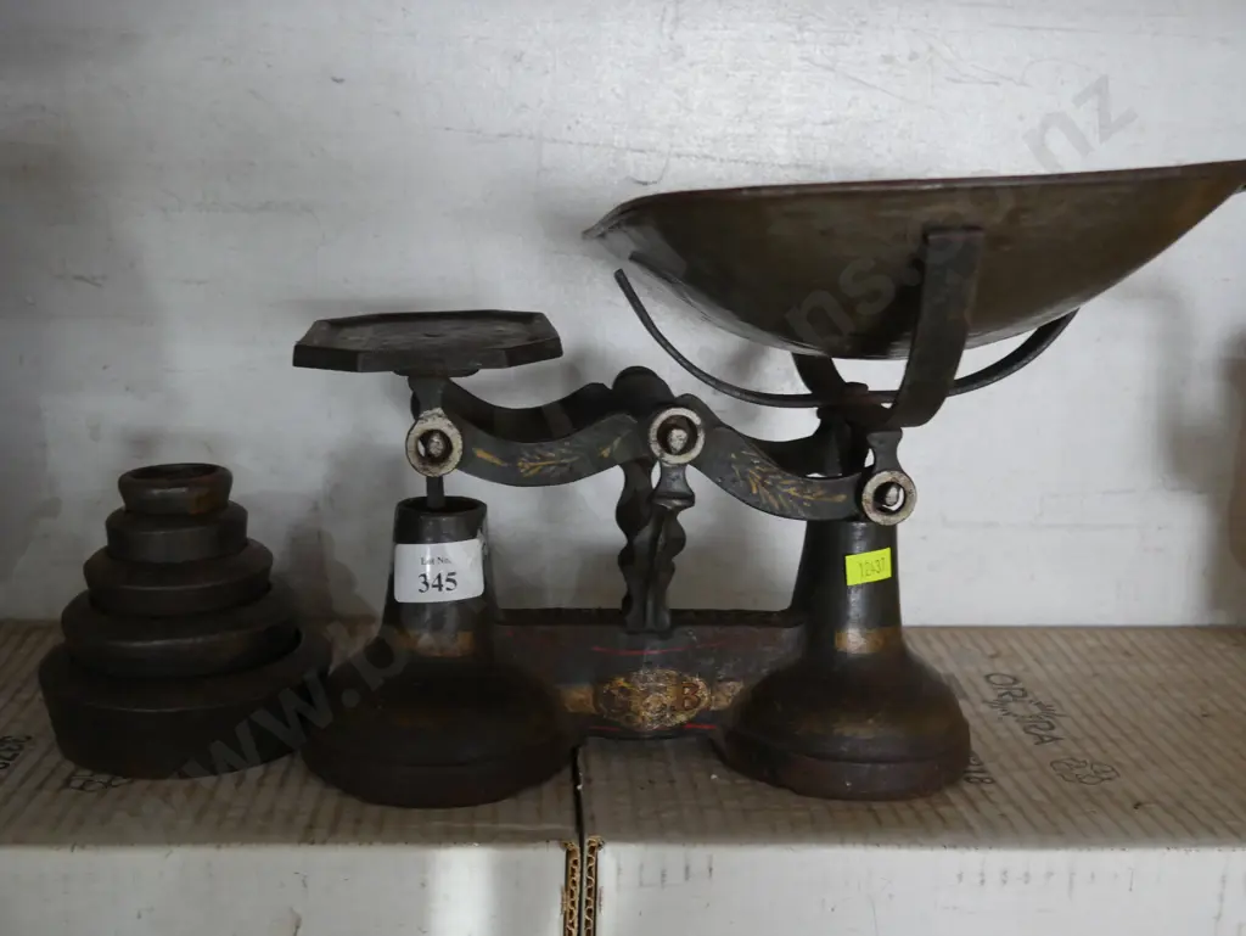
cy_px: 468
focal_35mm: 42
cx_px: 623
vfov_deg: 34.4
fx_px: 1512
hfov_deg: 44.8
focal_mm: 21
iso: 1250
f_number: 4.6
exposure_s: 1/60
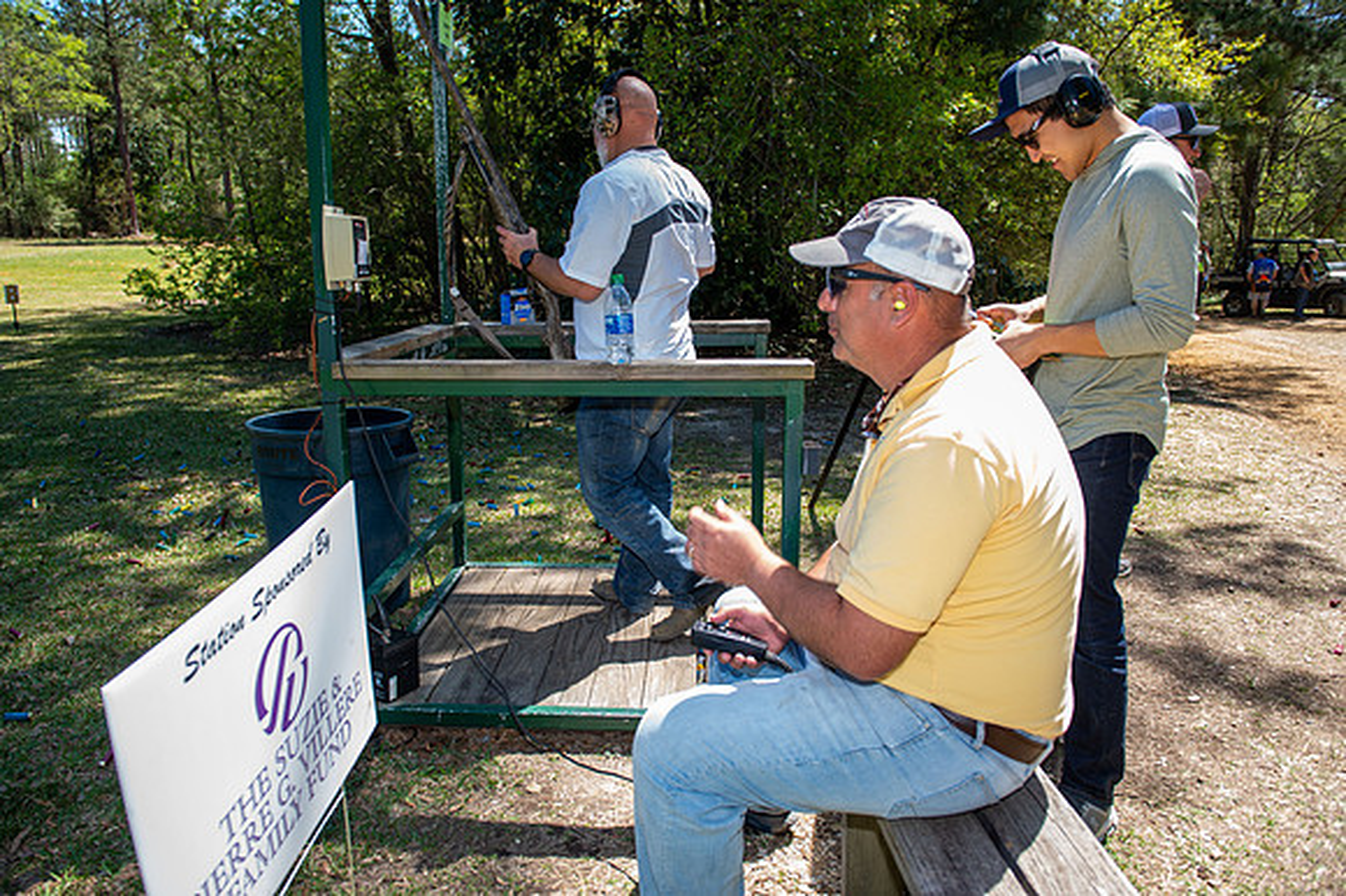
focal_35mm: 24
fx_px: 897
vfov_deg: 53.1
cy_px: 448
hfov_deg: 73.8
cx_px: 673
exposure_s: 1/160
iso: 50
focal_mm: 24
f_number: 4.5
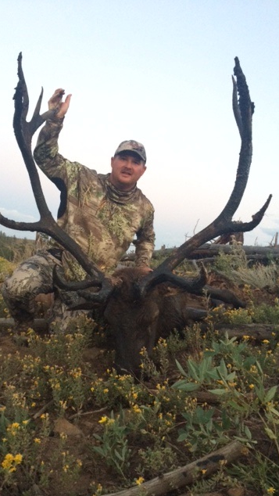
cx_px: 120
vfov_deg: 59.5
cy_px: 250
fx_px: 434
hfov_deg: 35.6
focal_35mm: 33
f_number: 2.2
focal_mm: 4.12
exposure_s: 1/24
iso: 320
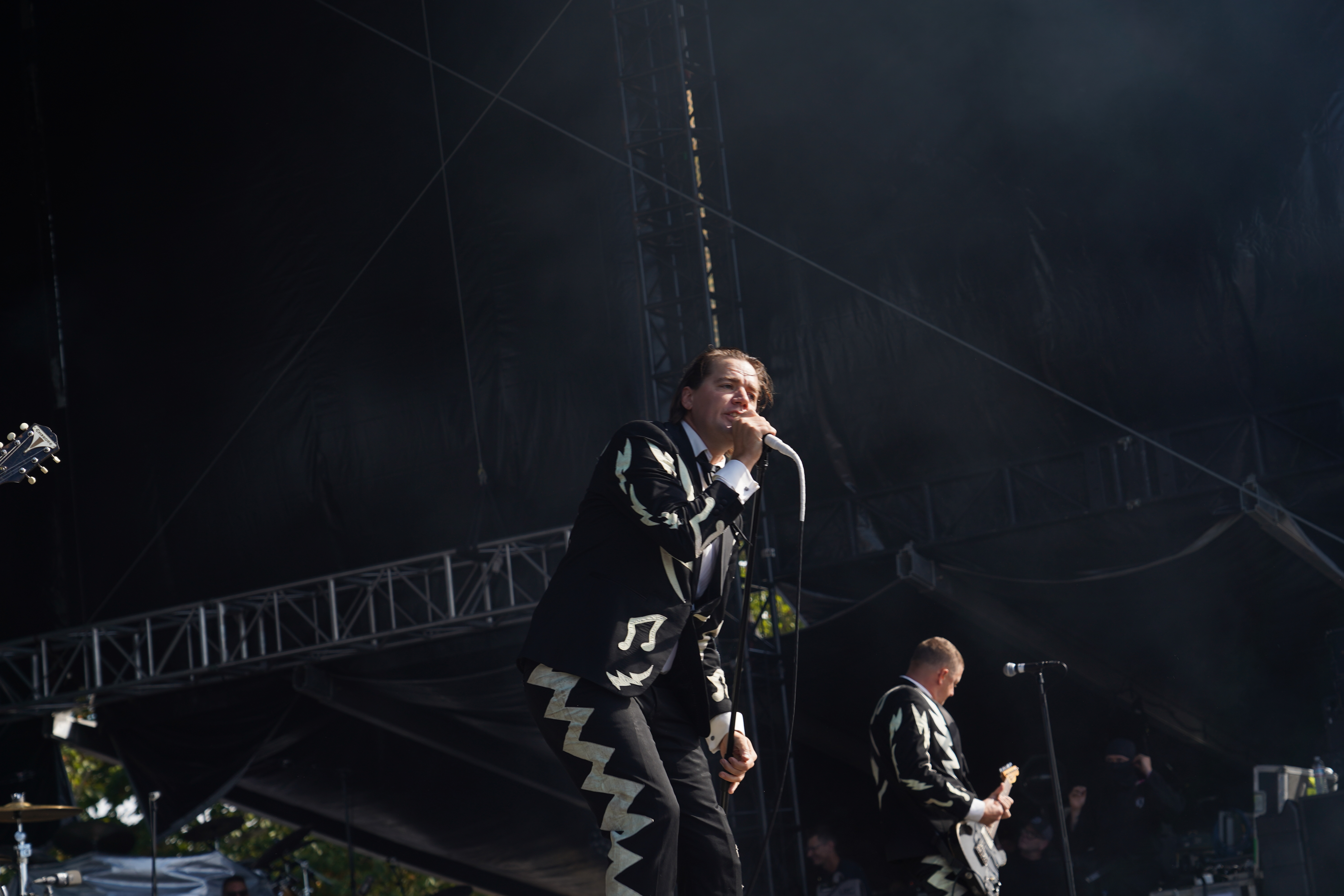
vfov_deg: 16.9
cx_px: 672
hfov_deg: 25.1
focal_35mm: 81
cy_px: 448
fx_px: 3024
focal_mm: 81
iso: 100
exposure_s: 1/200
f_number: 6.3
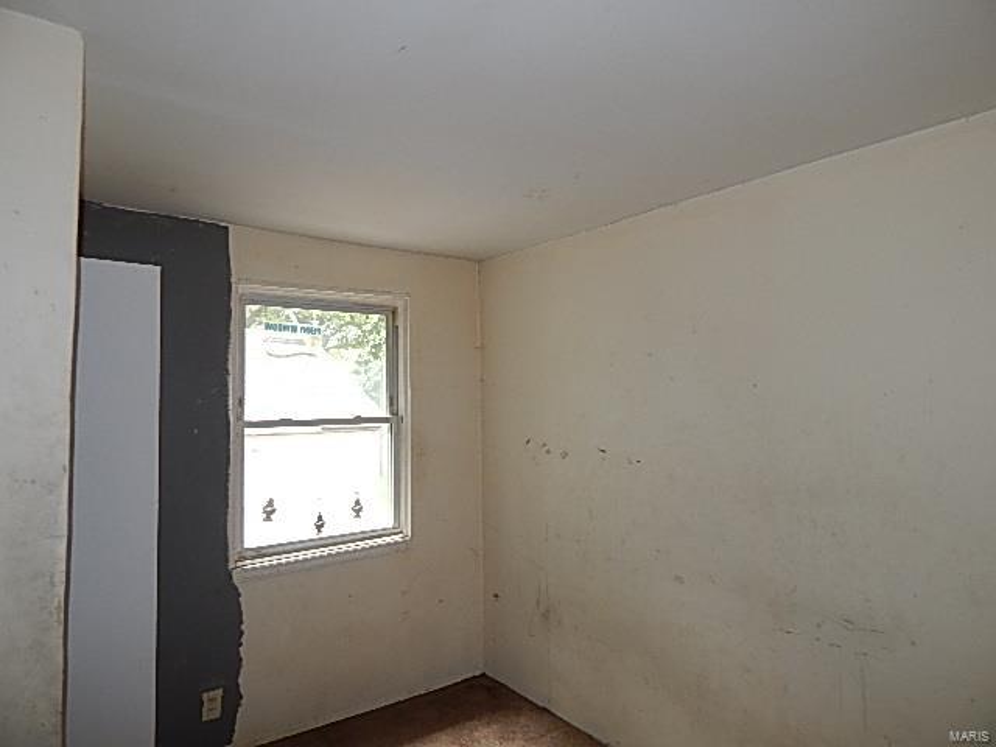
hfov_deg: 73.9
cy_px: 374
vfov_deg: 58.9
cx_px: 498
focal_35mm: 23
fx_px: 662
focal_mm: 4
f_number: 3
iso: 125
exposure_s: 1/30
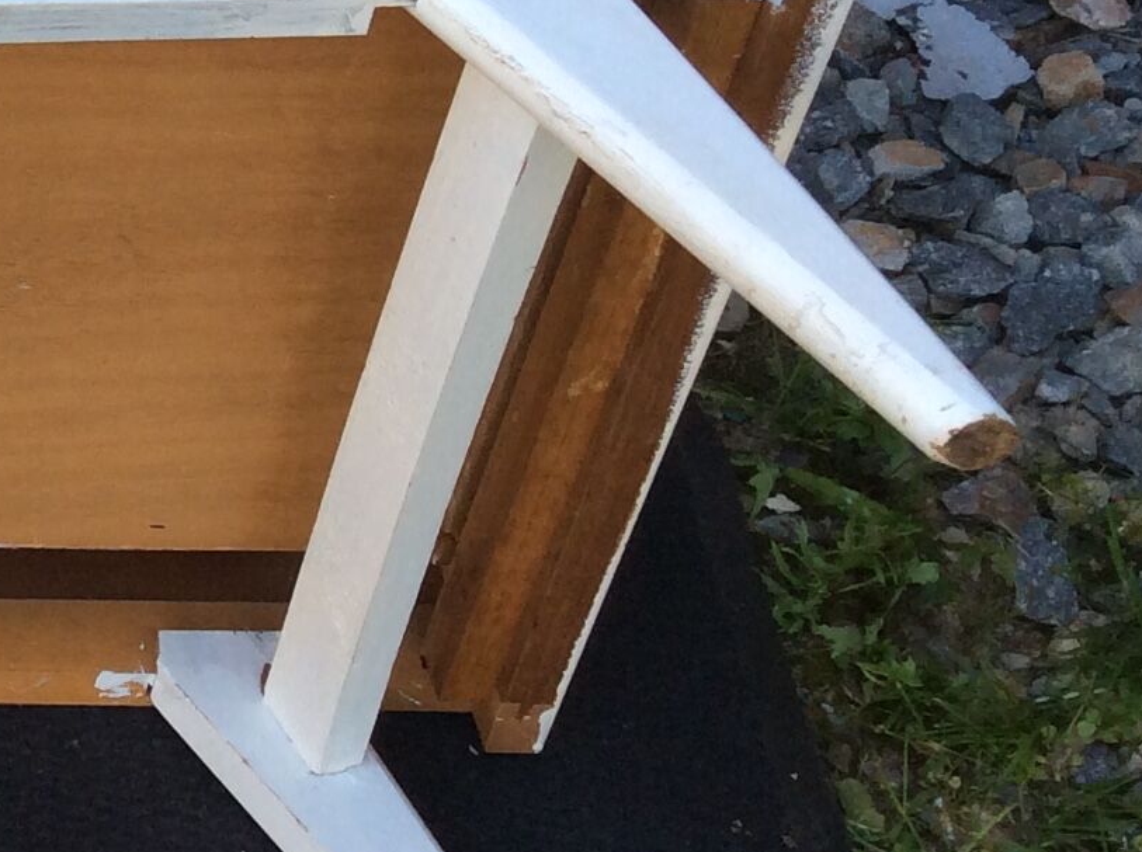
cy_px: 211
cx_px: -648
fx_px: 3360
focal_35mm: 102
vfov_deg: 14.4
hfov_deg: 17.1
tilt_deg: -45.1
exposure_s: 1/147
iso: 32
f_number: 2.4
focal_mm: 3.3
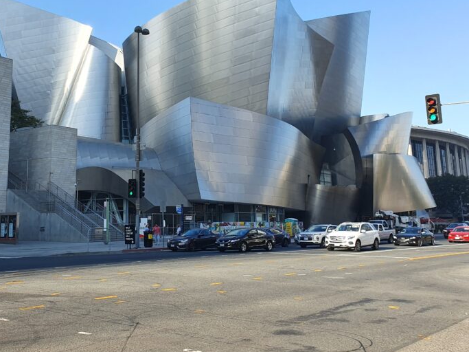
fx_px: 528
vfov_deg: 36.4
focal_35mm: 39
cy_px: 118
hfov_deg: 47.0
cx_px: 150
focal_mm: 4.32
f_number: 2.4
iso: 50
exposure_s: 1/634
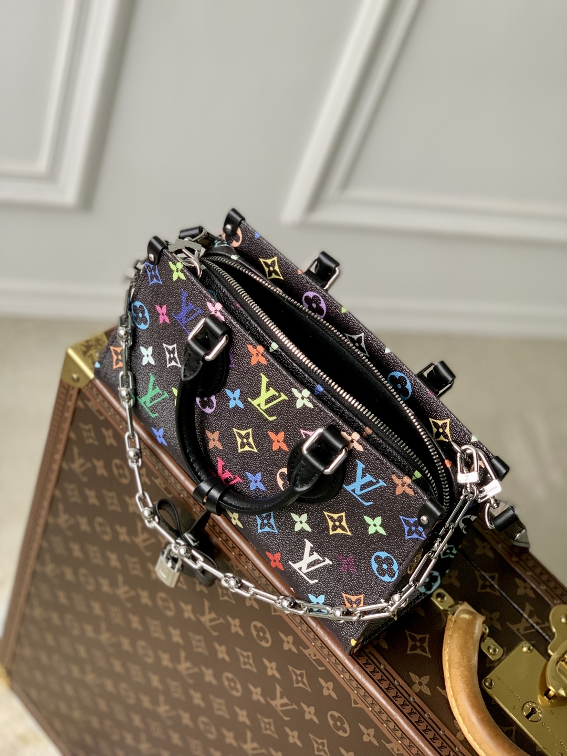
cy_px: 378
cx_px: 284
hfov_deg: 28.0
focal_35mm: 52
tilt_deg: -45.8
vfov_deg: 36.8
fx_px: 1136
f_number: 2.4
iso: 100
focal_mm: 6
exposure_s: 1/122
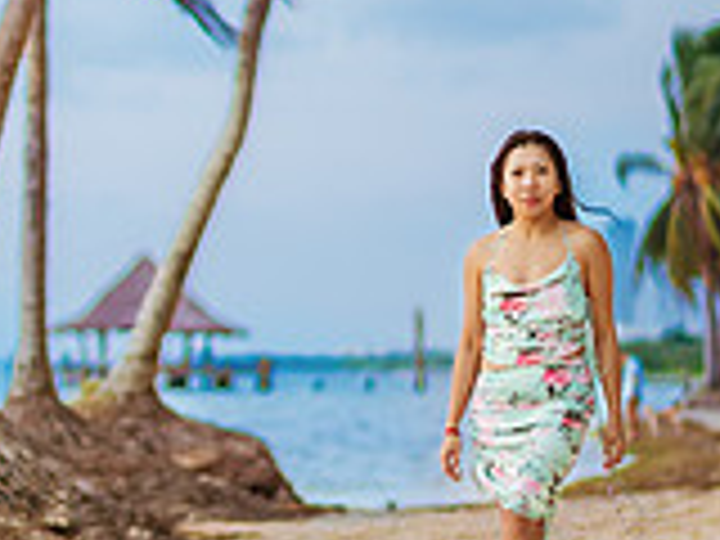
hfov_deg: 9.7
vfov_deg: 7.4
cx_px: -90
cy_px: 299
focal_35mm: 202
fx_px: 4202
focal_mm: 58
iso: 640
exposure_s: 1/5000
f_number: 1.4
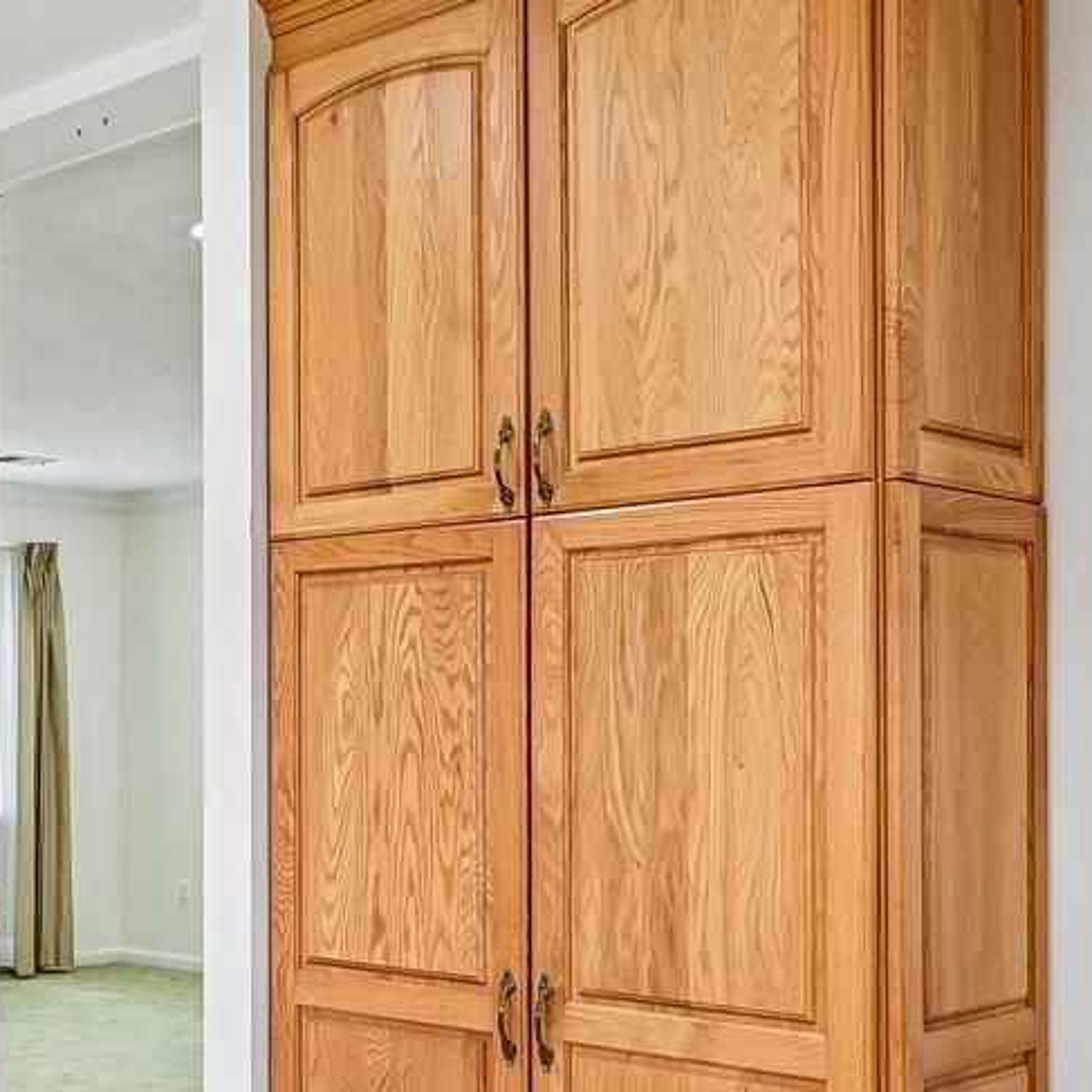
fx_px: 1785
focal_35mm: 50
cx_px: -206
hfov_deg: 29.4
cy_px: 705
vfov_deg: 33.8
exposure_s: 1/15
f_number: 8
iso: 180
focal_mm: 14
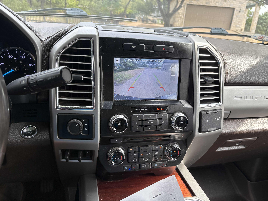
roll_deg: -4.3
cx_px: 134
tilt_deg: -20.1
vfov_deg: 53.1
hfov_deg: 67.3
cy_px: 100
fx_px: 201
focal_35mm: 26
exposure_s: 1/193
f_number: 1.6
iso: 50
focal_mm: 5.96
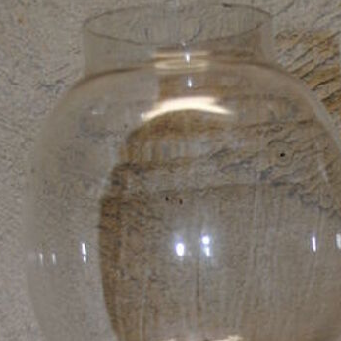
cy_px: 590
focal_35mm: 132
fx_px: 1471
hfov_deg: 13.1
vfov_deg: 12.2
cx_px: 337
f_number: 4
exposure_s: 1/60
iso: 200
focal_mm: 24
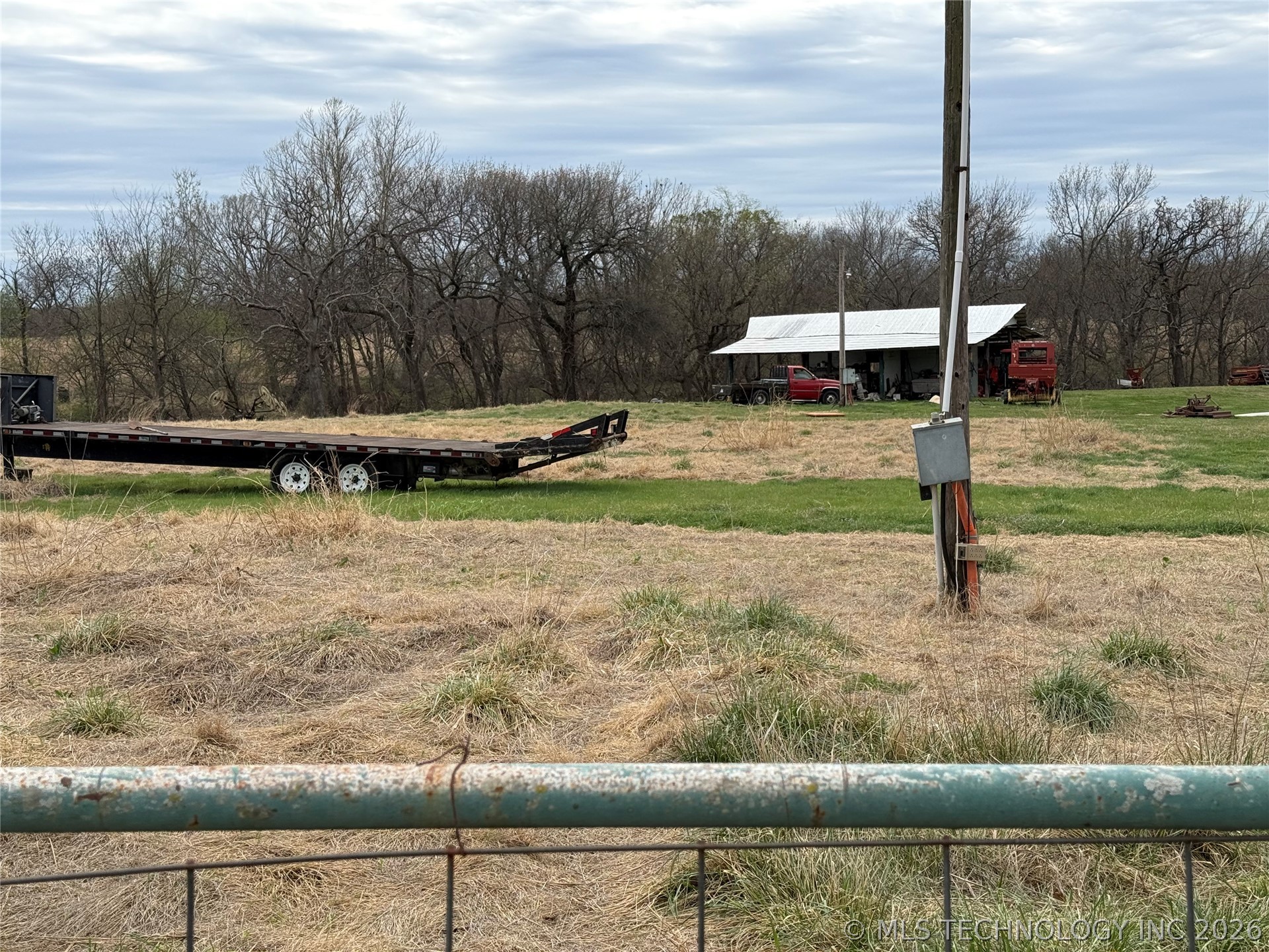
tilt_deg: -4.5
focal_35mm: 48
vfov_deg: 30.3
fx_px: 1760
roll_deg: +1.0
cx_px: 634
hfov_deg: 39.7
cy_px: 476
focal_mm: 6.76
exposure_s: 1/4329
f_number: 1.78
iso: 64
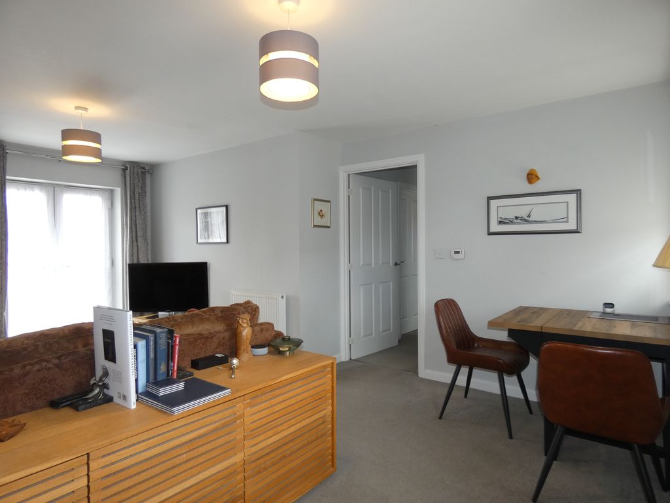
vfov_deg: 66.0
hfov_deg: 81.7
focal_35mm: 20
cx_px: 335
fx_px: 387
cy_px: 252
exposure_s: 1/60
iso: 160
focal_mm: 3.6
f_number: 2.8
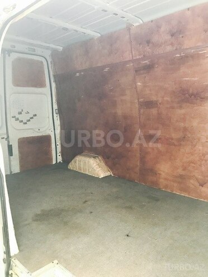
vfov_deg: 63.4
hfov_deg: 49.7
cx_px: 104
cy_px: 138
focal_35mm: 28
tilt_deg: -5.1
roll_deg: +2.0
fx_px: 224
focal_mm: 3.99
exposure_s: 1/17
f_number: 1.8
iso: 80
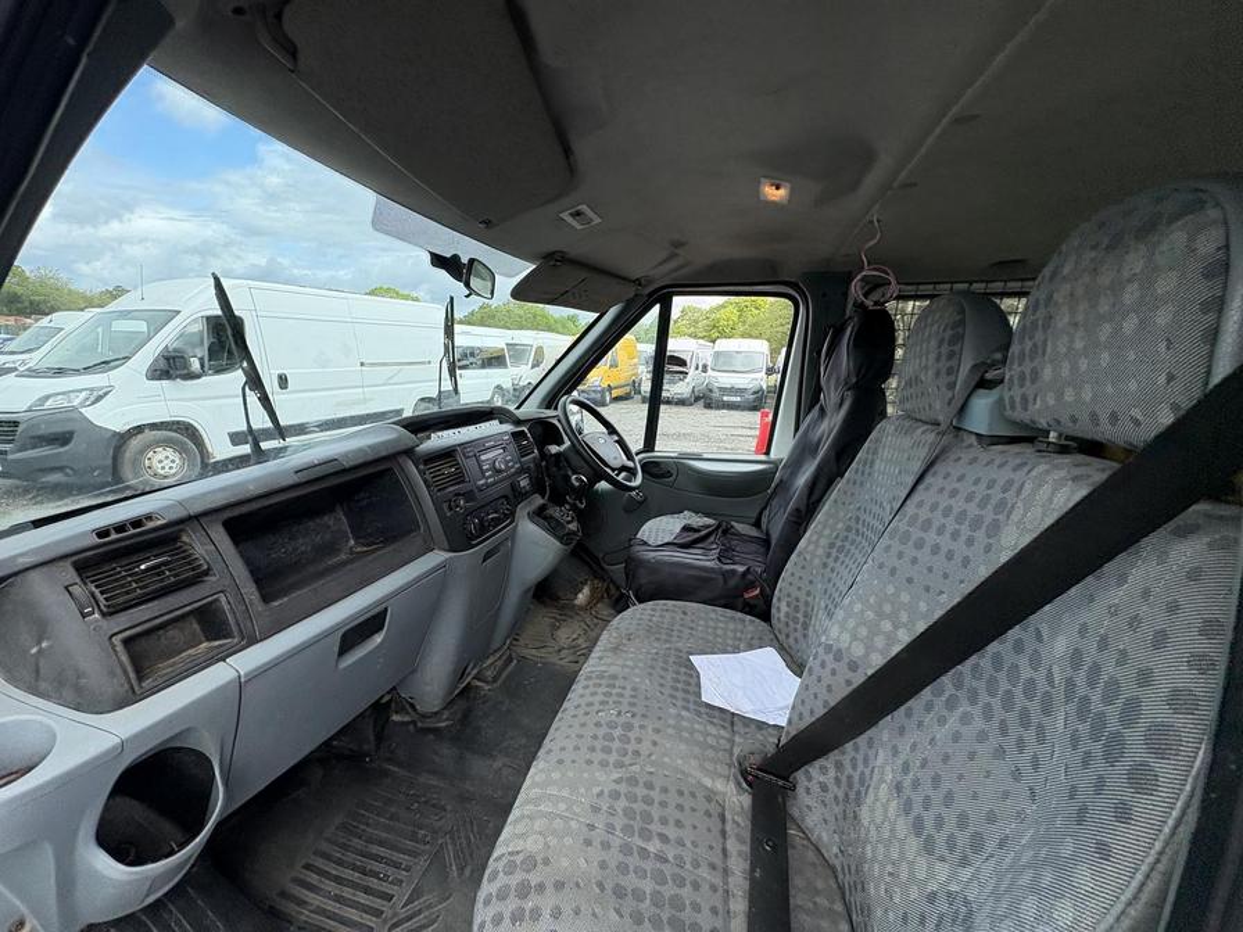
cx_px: 622
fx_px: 503
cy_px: 466
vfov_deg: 85.7
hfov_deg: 102.1
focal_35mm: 14
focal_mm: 2.22
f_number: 2.2
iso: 64
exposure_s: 1/473
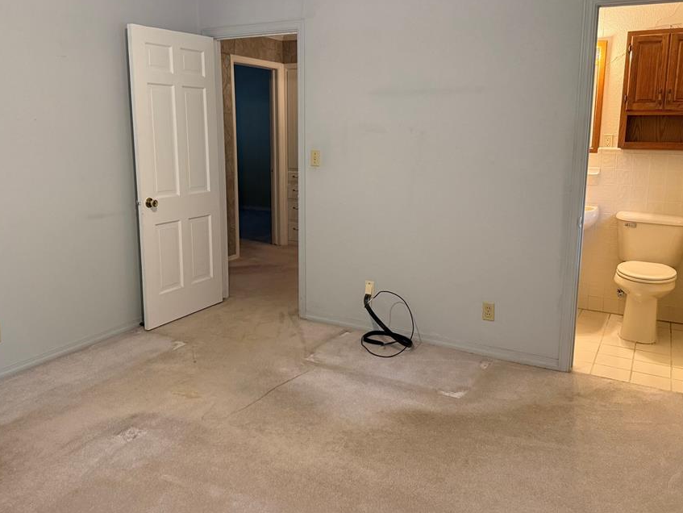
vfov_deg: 48.1
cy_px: 223
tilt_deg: -8.9
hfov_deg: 61.6
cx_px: 327
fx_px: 572
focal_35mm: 29
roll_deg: -0.4
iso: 400
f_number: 1.78
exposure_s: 1/60
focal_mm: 6.76
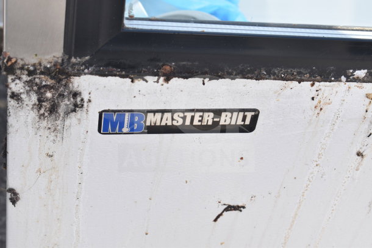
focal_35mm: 82
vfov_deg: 16.6
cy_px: 124
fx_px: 853
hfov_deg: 24.6
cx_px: 186
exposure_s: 1/125
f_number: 5.6
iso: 200
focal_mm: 55
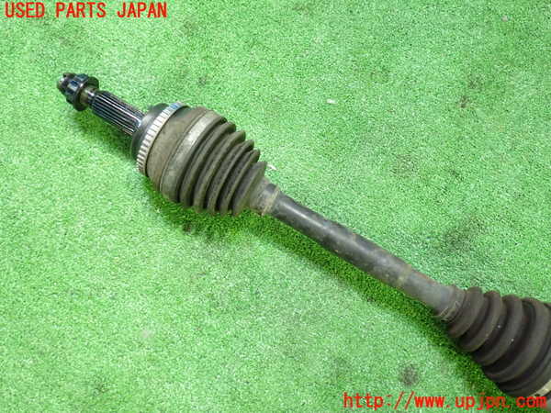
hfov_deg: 56.8
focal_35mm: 32
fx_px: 509
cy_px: 206
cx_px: 276
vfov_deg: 44.2
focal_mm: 5.79
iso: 800
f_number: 2.4
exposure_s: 1/25
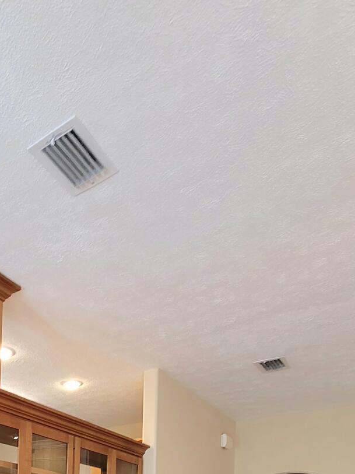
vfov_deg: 42.0
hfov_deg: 39.2
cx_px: 4
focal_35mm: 32
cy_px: 545
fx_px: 438
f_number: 2.2
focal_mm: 2.2
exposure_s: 1/60.2
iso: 160
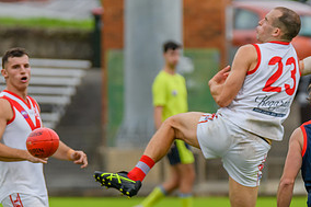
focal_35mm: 1090
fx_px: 9411
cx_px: 190
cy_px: 82
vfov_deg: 1.3
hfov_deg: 1.9
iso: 800
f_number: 6
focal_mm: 420
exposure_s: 1/2000
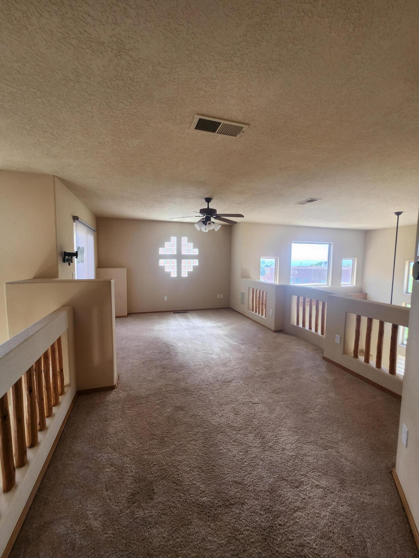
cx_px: 210
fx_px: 210
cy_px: 279
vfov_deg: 106.2
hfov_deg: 89.9
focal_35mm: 13
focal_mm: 1.74
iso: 50
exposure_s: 1/60
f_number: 2.2
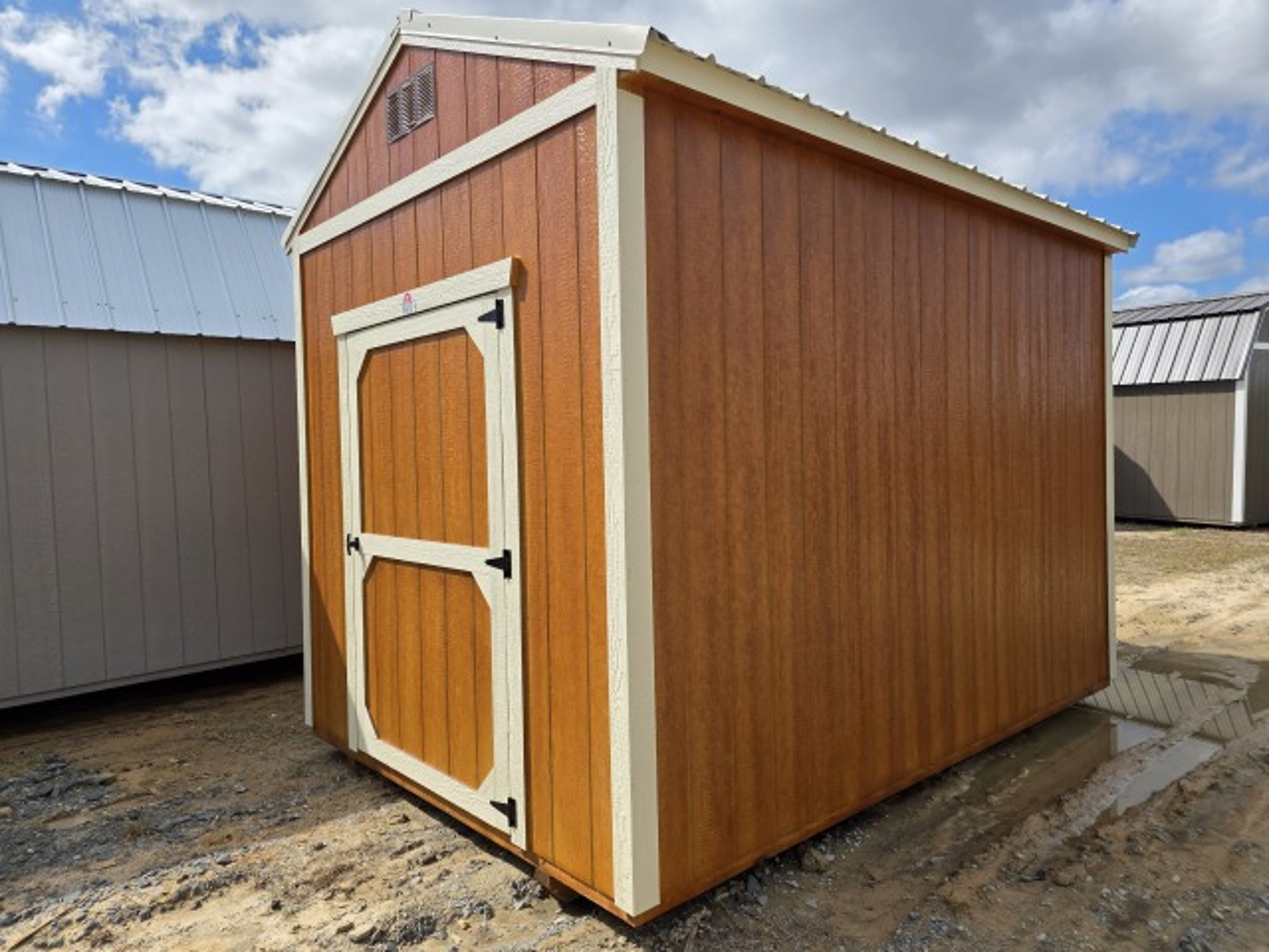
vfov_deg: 58.9
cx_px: 634
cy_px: 476
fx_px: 843
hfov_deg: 73.9
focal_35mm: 23
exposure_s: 1/7061
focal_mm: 6.3
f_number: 1.7
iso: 80
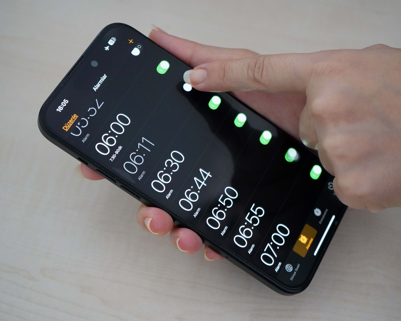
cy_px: 160
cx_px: 218
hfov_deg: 33.0
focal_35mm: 57
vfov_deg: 26.7
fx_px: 677
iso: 6400
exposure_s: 1/160
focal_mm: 50
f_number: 4.5
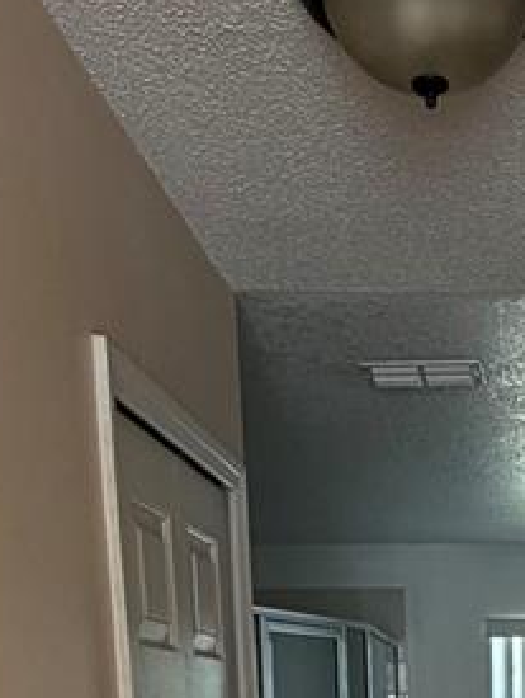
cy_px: 970
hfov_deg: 23.0
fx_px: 1231
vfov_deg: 25.8
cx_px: 535
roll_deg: +0.4
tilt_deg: -11.7
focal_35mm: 61
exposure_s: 1/121
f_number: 2.2
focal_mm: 2.22
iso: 250
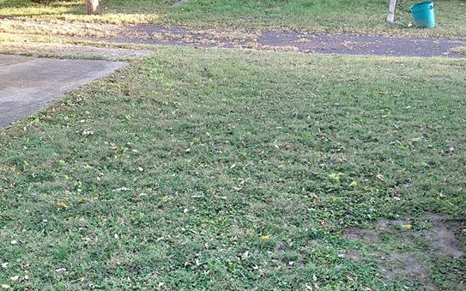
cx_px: 169
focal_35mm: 50
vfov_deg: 25.7
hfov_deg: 40.0
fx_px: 635
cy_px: 197
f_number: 1.8
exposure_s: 1/120
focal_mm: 4.69
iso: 50
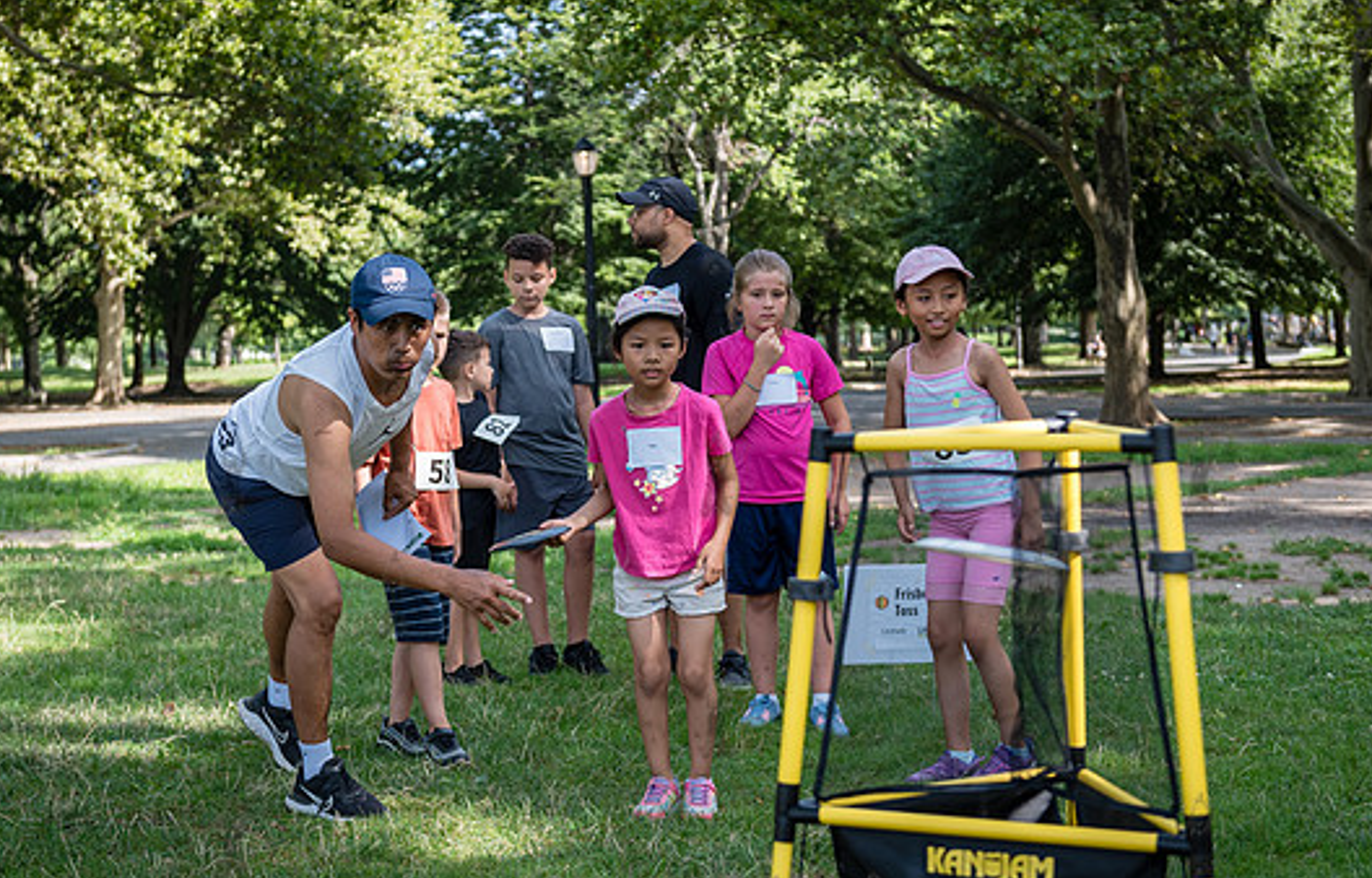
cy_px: 373
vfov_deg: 21.3
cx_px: 593
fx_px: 2334
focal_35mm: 62
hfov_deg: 32.7
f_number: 3.2
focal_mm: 48
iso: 200
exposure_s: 1/500
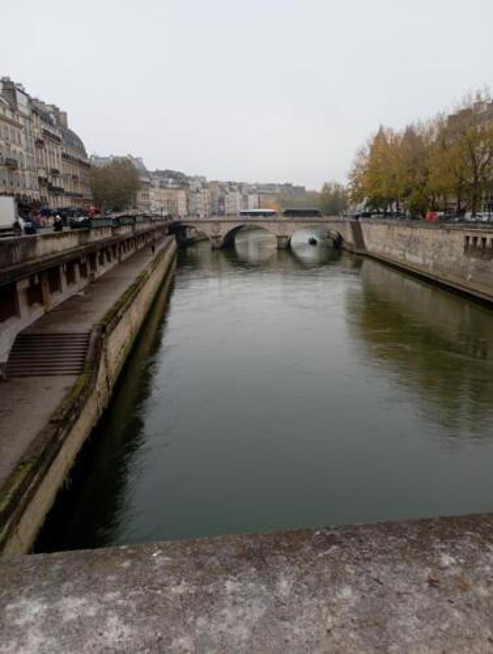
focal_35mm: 29
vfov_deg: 61.6
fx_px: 549
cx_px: 246
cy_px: 327
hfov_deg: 48.4
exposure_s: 1/100
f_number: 1.8
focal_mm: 4.27
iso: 103
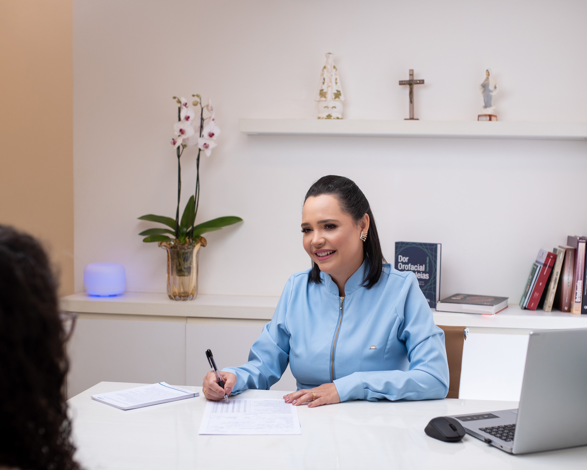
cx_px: 340
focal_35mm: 46
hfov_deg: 40.2
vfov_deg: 32.7
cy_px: 269
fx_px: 799
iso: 250
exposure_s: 1/200
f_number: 2.8
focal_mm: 35
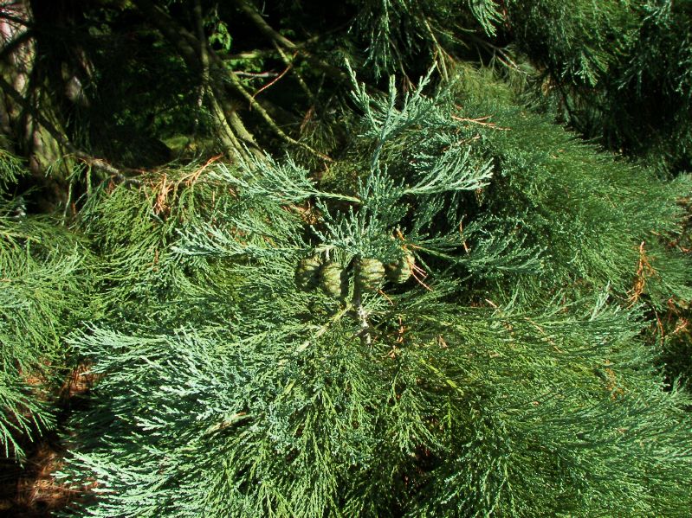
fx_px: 720
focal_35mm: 36
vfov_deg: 39.6
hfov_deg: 51.4
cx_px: 346
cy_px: 259
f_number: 7.1
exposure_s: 1/160
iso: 100
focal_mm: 6
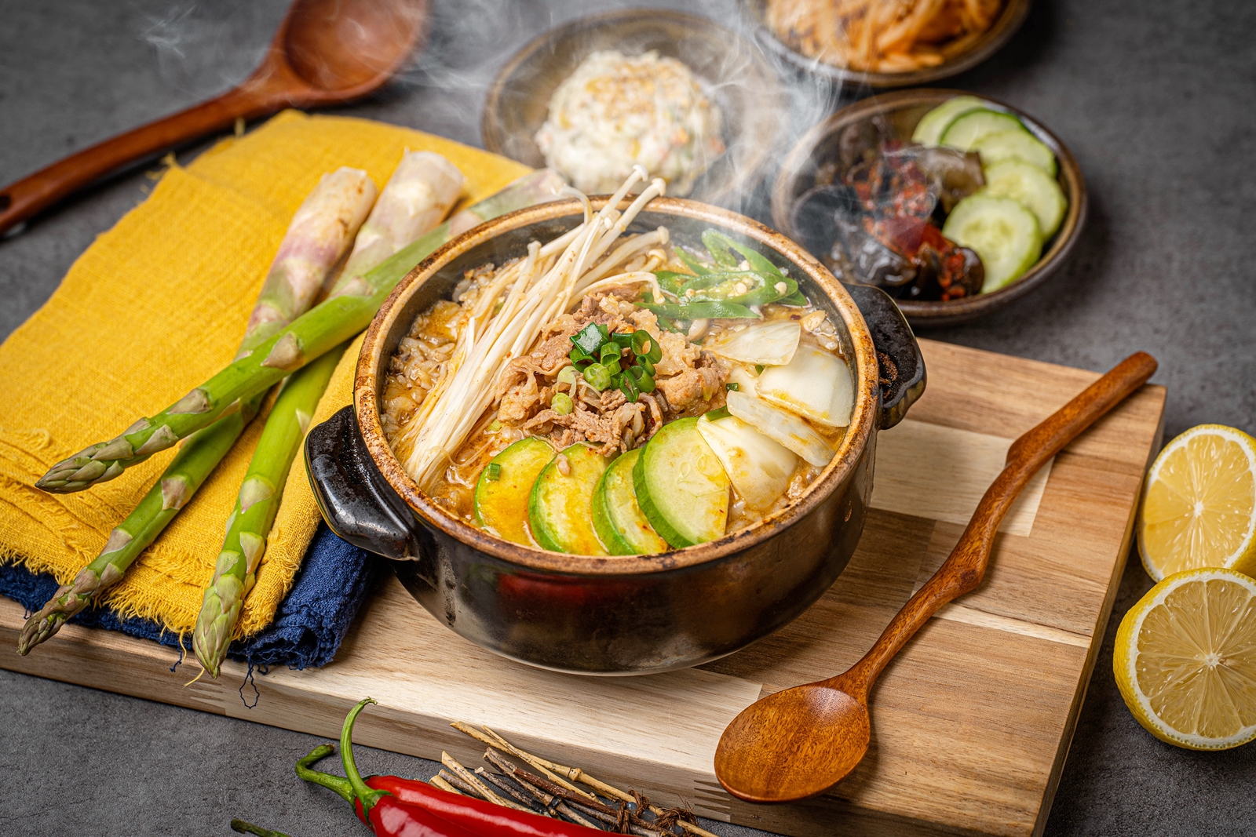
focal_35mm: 146
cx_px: 628
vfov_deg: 9.4
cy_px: 418
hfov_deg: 14.1
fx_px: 5094
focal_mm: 146
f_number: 5.6
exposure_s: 1/125
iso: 100
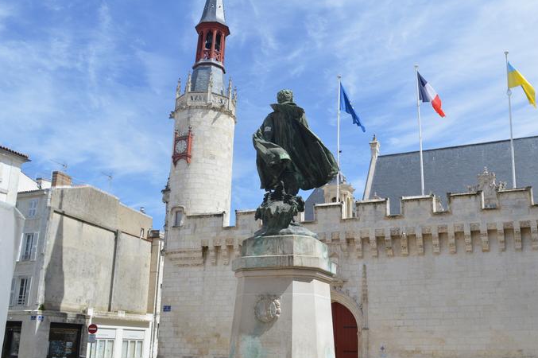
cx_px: 333
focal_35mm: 36
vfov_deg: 36.8
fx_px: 537
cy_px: 185
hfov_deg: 52.7
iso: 200
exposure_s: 1/640
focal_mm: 18
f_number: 8
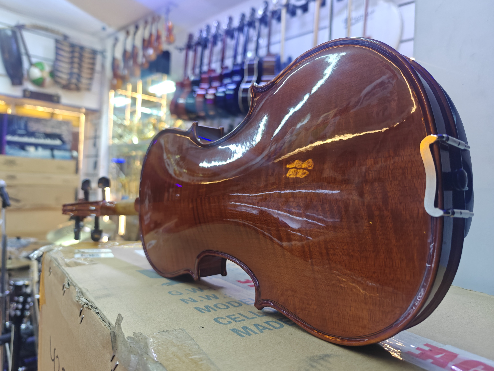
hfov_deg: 69.3
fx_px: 357
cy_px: 184
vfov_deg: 55.0
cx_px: 239
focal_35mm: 25
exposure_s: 1/100
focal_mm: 6.06
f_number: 1.7
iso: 400
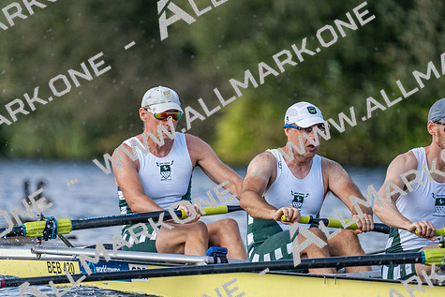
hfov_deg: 2.8
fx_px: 9063
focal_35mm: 733
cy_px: 178
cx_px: 209
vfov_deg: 1.9
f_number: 6.3
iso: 500
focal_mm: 600
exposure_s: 1/1600
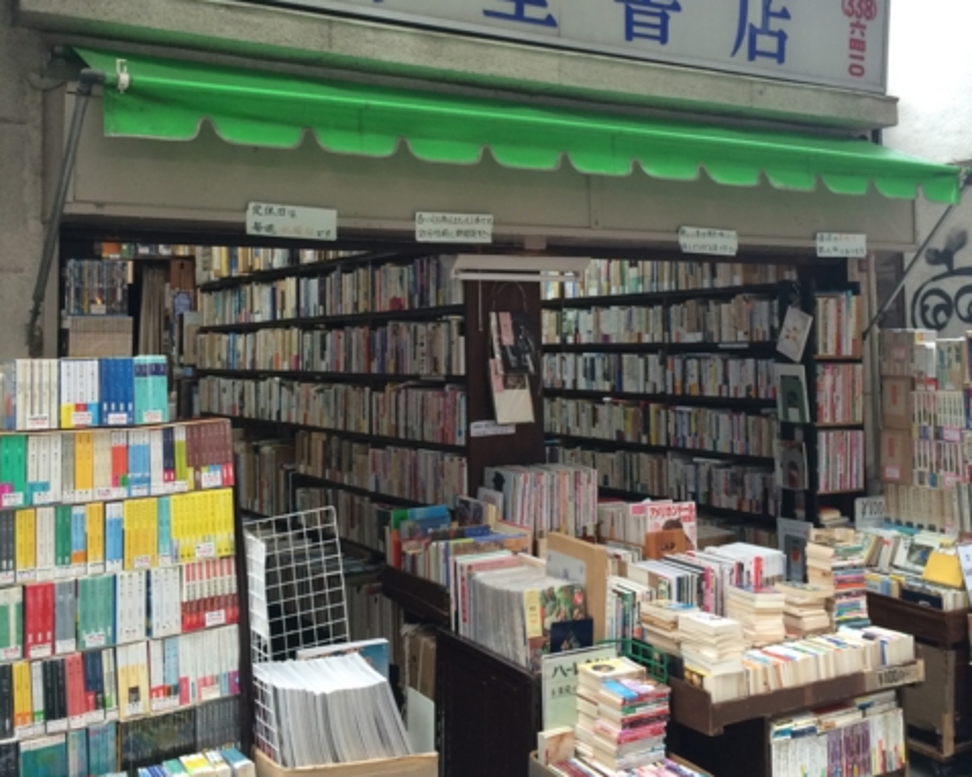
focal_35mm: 38
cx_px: 487
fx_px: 1092
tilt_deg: +4.1
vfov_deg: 38.8
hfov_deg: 48.0
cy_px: 281
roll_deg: +1.3
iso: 50
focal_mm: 4.15
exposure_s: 1/30
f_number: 2.2
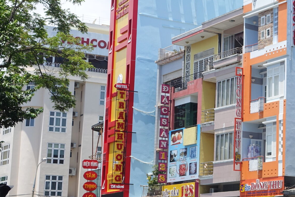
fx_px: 762
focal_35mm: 93
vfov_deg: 14.7
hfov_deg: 20.8
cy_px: 103
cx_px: 325
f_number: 5.6
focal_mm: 15.1
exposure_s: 1/400
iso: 125
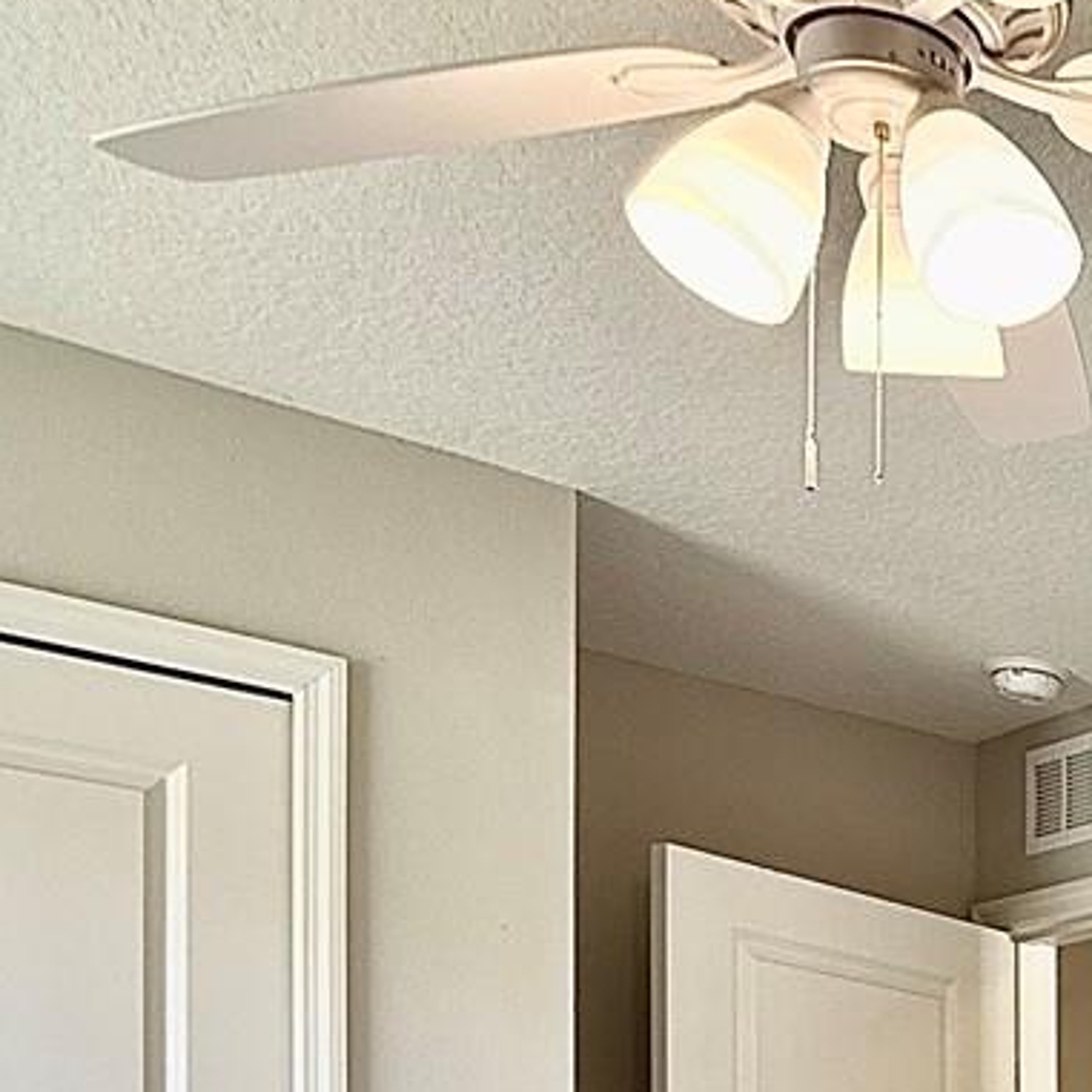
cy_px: 1447
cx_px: 1920
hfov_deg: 16.5
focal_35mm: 89
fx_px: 3176
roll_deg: +0.1
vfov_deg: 18.1
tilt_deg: -0.3
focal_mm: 6.76
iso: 100
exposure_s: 1/120
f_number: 1.78
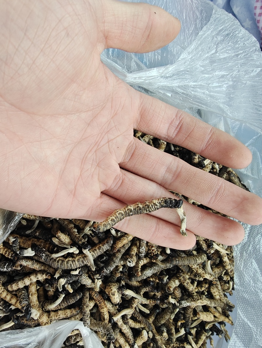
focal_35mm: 26
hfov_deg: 53.2
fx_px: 262
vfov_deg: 67.2
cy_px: 174
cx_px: 131
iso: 280
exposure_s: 1/33.3
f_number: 2
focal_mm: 2.32
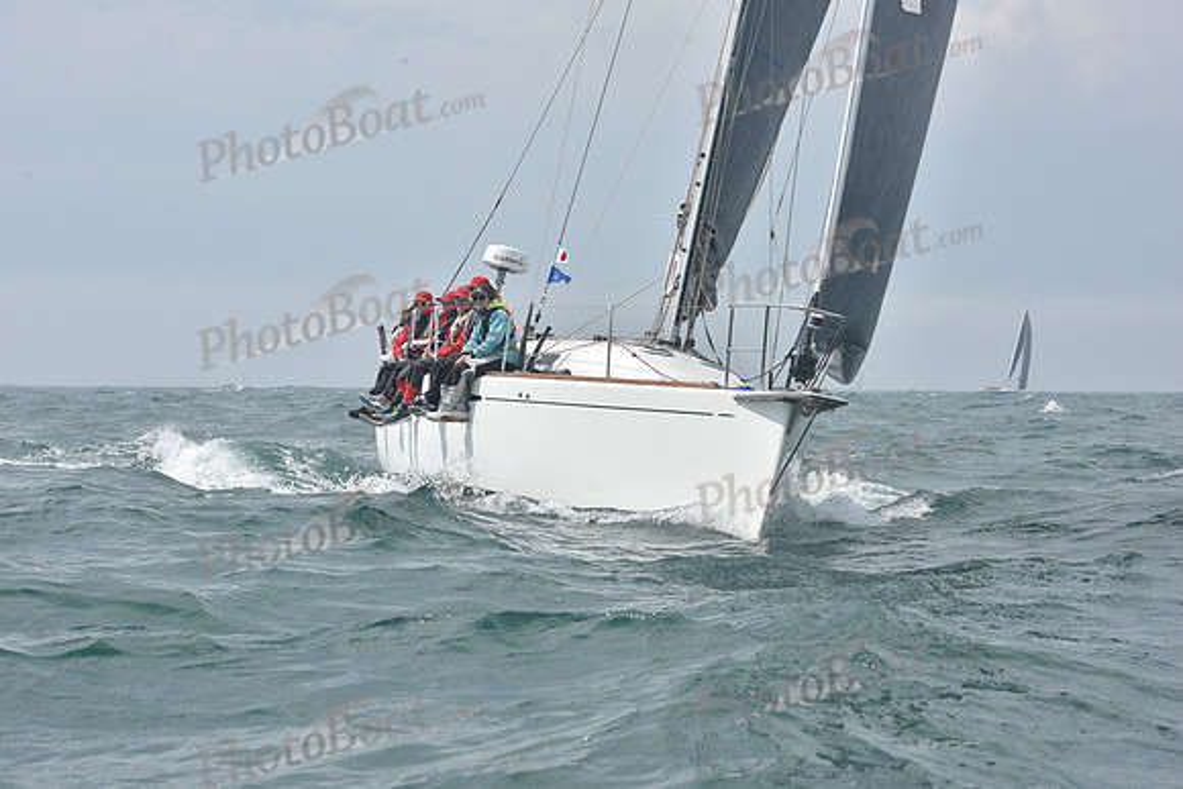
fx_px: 3287
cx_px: 592
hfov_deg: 20.4
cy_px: 394
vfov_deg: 13.7
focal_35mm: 100
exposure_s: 1/800
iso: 320
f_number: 13
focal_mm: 100
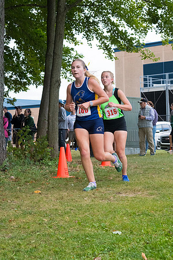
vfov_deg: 26.0
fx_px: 564
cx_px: 86
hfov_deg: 17.5
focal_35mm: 78
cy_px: 130
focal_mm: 52
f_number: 5.6
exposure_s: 1/1250
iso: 2000
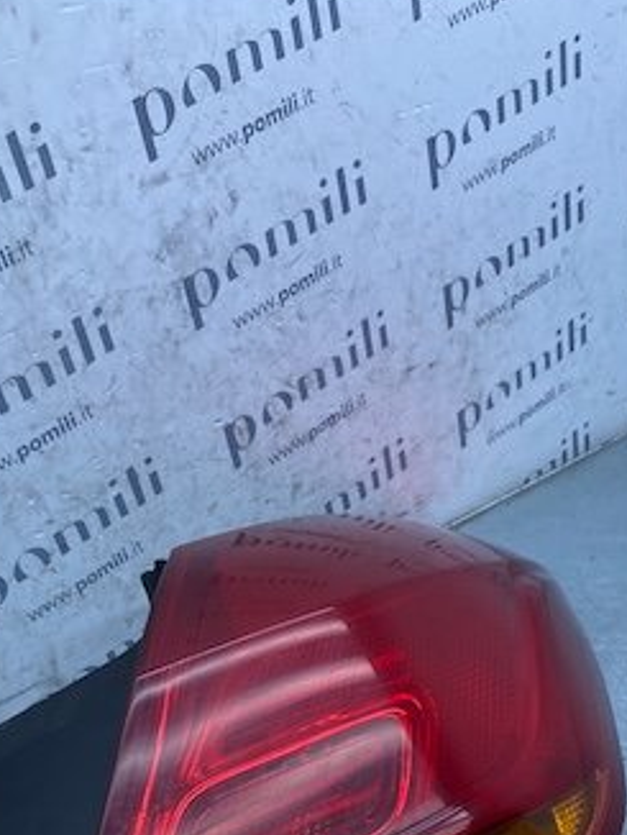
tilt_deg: -42.6
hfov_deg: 28.6
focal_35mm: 51
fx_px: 1230
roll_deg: +2.1
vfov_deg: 34.9
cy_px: 781
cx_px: 330
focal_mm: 4.25
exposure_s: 1/957
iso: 32
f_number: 1.8
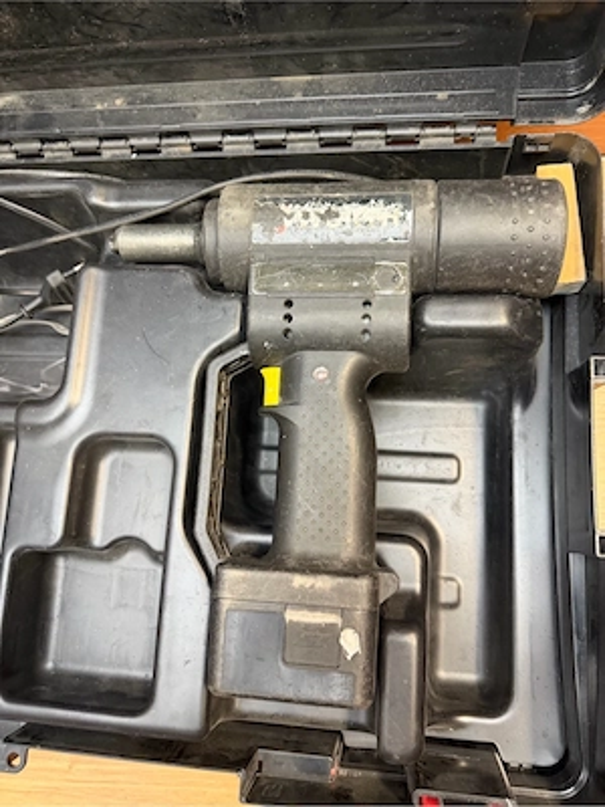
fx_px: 559
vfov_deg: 71.6
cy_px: 404
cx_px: 302
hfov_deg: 56.8
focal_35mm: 24
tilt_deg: -78.6
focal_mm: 6.76
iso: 320
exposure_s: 1/50
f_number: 1.78
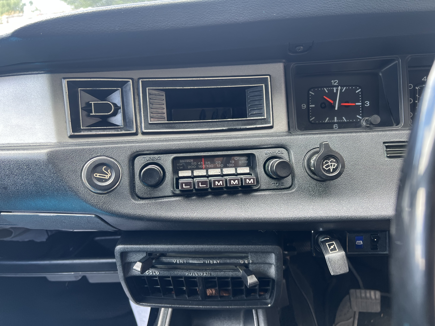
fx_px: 327
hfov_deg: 67.3
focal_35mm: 26
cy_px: 163
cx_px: 218
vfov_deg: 53.1
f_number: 1.5
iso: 80
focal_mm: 5.7
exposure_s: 1/121
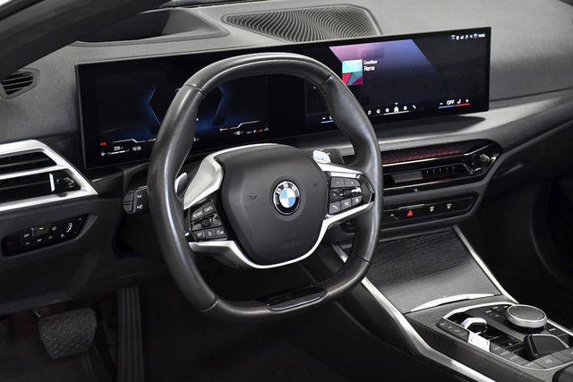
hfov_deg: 28.1
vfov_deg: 18.9
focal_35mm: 72
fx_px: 1146
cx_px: 286
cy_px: 191
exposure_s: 1/250
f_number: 4.5
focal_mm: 48
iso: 2500
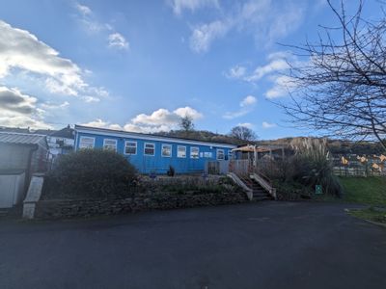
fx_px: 178
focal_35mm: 16
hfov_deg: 94.5
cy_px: 144
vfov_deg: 78.1
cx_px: 193
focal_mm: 2.22
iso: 33
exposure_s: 1/2604
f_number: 2.2
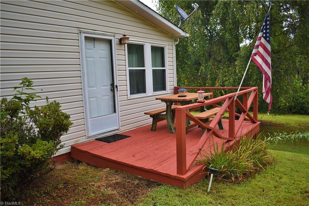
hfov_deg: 67.4
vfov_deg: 47.9
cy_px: 103
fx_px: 232
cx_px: 154
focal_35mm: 27
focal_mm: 18
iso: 400
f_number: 3.5
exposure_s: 1/250
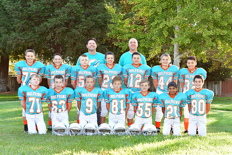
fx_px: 483
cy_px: 78
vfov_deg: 18.2
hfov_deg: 27.0
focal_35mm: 75
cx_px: 116
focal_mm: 50
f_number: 6.3
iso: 400
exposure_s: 1/125
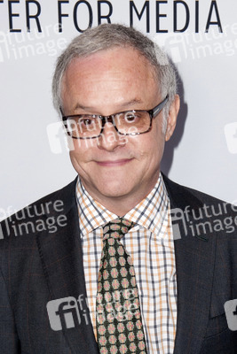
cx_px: 118
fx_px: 493
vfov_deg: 39.6
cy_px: 177
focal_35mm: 50
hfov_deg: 27.0
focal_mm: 50
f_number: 4.5
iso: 500
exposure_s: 1/400
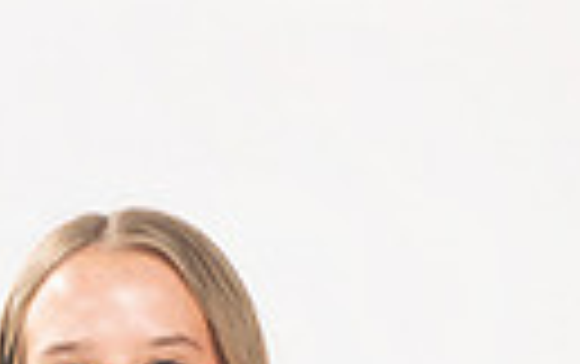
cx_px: 126
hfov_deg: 11.3
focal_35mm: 185
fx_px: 2928
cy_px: 1007
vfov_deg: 6.6
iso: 640
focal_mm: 52
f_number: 7.1
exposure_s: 1/400
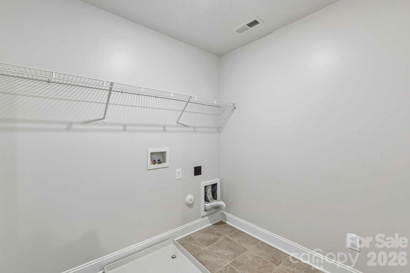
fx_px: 182
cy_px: 136
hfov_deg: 96.7
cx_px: 205
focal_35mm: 16
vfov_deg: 73.7
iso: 200
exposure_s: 1/2.5
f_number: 11
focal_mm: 16
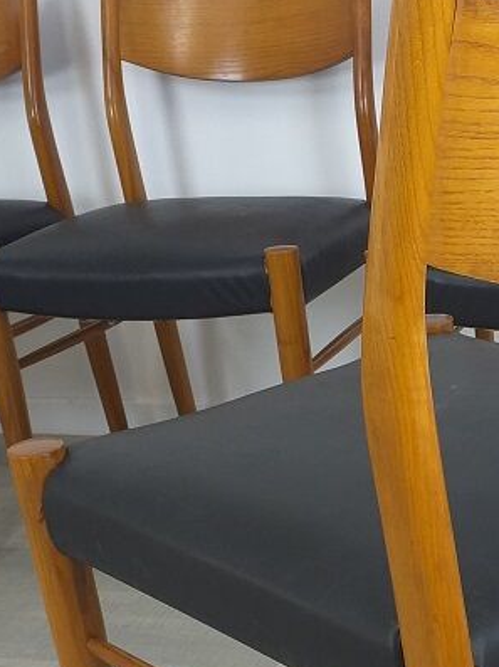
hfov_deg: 23.4
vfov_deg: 32.1
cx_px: 532
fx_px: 1136
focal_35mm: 59
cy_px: 507
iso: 64
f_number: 1.9
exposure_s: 1/50
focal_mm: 3.6
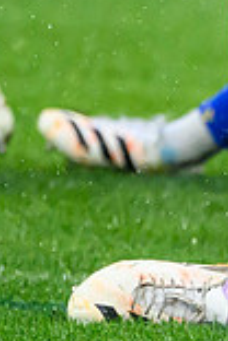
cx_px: 954
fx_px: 16652
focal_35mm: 1753
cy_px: 358
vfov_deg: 1.2
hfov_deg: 0.8
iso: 2000
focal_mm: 200
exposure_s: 1/1250
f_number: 3.2
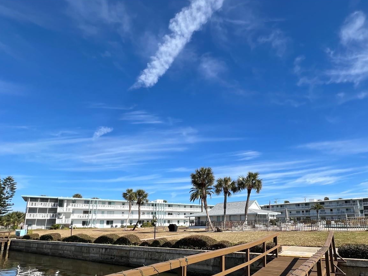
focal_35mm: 18
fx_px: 191
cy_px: 188
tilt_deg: +11.0
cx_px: 235
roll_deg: +2.7
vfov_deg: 69.2
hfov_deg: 85.7
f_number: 1.8
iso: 32
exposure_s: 1/2016
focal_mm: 1.57
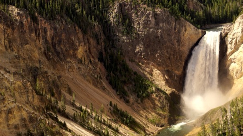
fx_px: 457
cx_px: 128
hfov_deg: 29.7
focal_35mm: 71
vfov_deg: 16.9
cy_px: 102
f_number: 2.8
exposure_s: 1/1250
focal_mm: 30
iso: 100
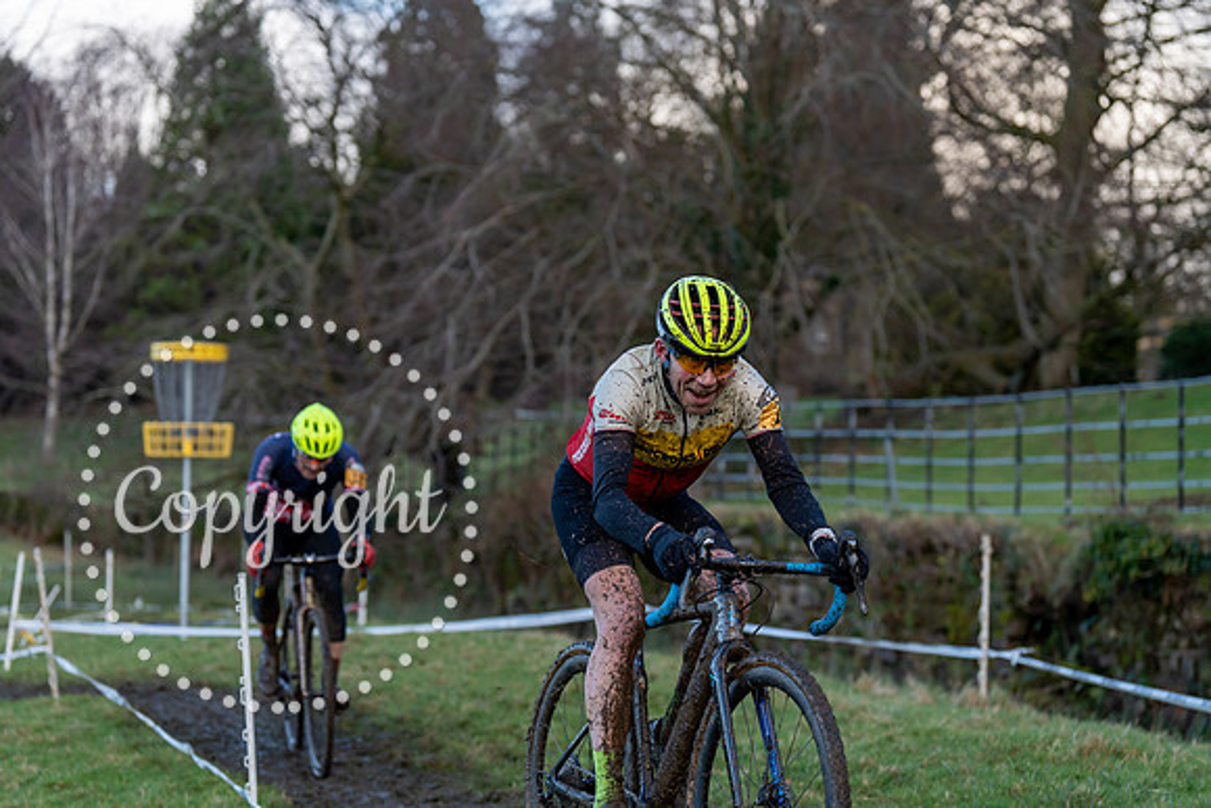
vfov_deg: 17.3
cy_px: 404
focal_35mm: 79
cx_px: 606
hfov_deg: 25.7
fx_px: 2658
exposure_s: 1/1000
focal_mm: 79
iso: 400
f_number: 3.2
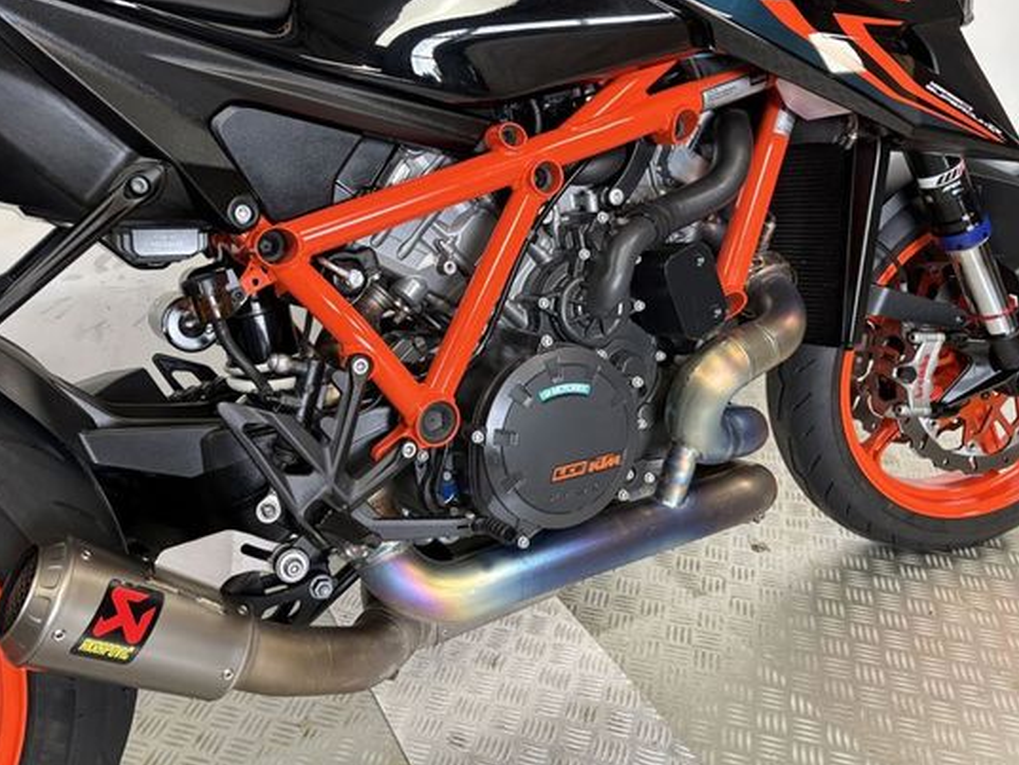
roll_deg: +1.0
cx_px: 444
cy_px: 327
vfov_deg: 45.3
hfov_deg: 58.1
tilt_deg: -23.1
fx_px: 913
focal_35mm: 31
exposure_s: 1/50
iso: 200
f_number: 1.6
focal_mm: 5.96
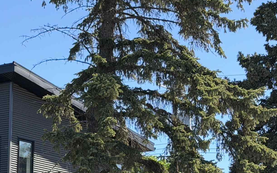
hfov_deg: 15.9
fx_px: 966
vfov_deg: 10.1
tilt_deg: +8.2
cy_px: 204
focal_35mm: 128
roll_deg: -1.6
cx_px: -25
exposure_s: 1/1642
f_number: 1.78
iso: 80
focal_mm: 6.76
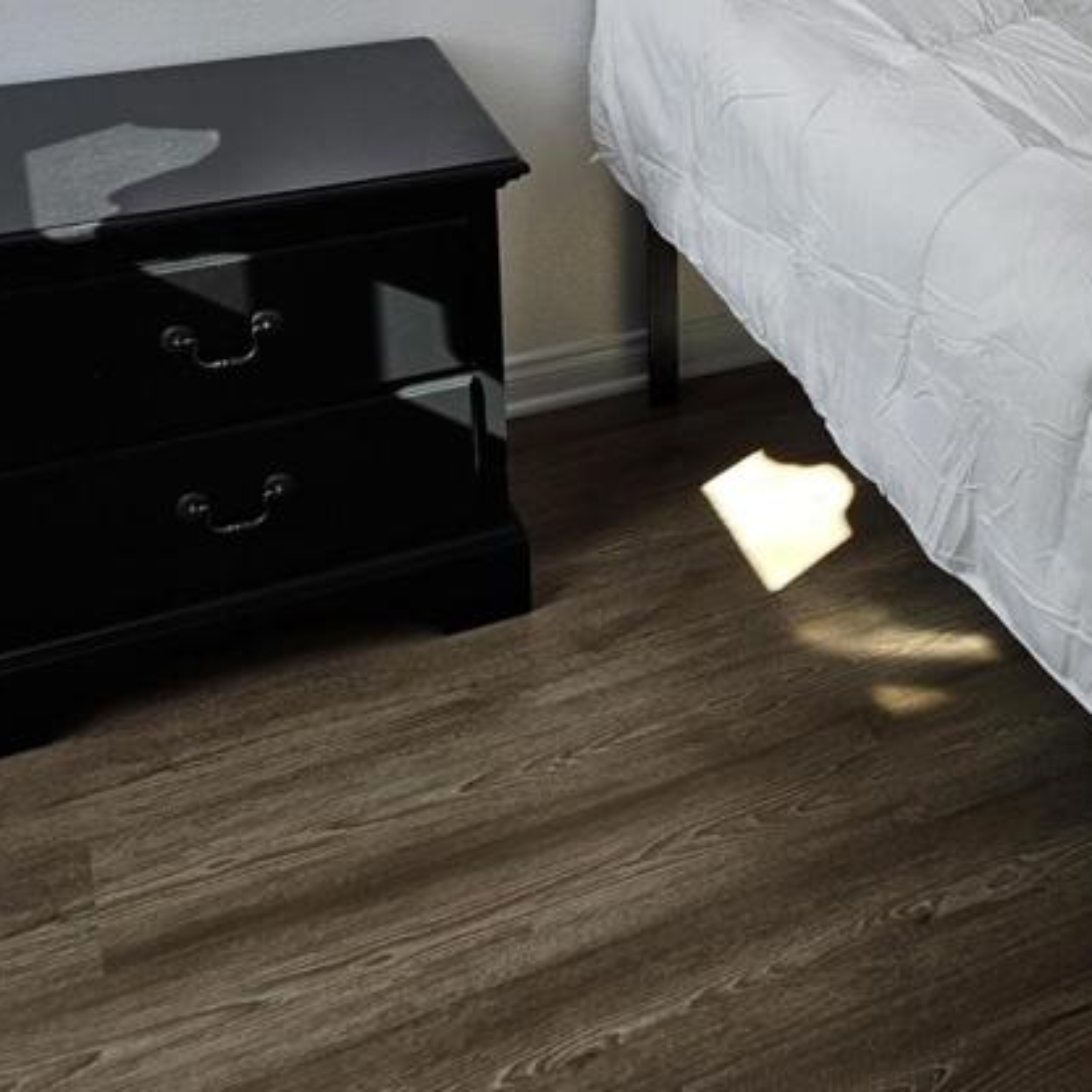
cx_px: 998
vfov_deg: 32.0
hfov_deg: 32.2
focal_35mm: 50
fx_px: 1785
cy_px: 63
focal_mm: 5.4
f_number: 1.8
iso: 25
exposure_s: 1/120
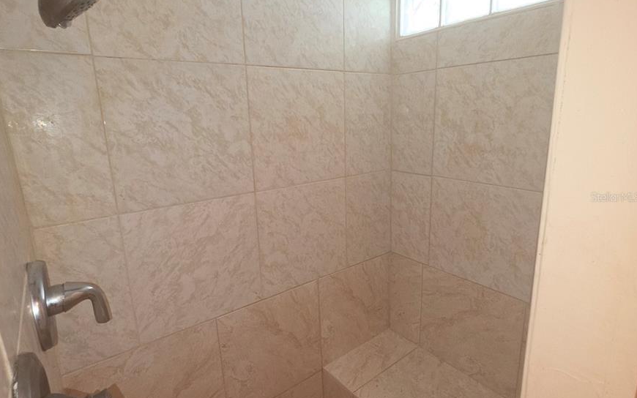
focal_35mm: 19
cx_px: 313
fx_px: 330
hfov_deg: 88.0
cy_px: 197
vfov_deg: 62.2
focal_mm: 2.2
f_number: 1.9
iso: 100
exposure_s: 1/60
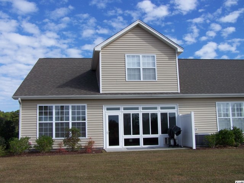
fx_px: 268
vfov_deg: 37.7
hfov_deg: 49.0
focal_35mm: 38
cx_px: 122
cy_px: 92
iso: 64
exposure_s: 1/640
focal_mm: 6.3
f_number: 4
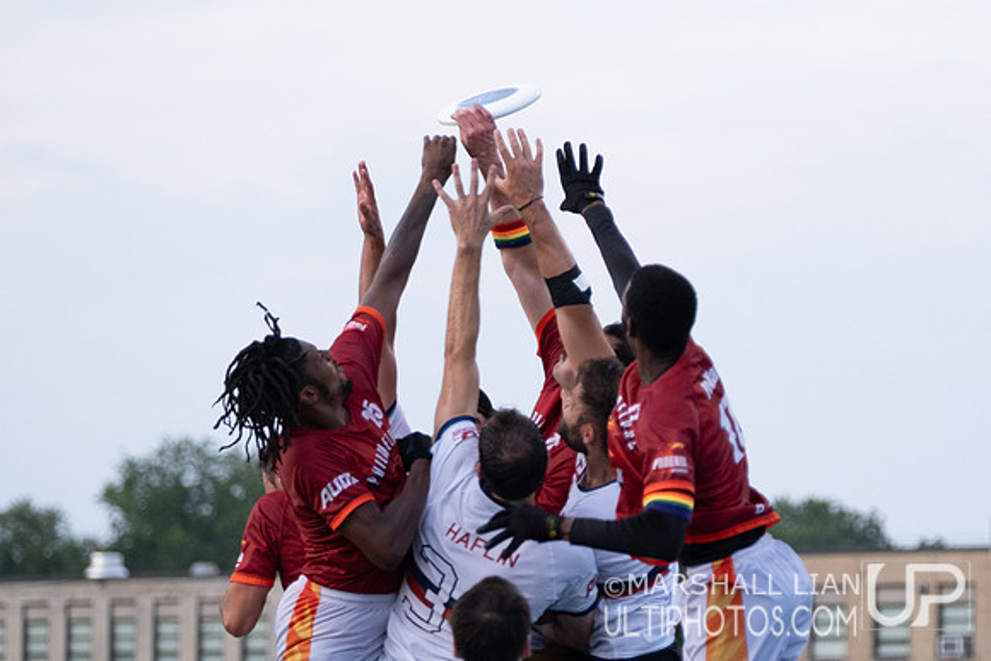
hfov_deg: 6.6
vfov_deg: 4.4
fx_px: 8584
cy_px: 404
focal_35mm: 312
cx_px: 667
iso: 1000
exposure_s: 1/1000
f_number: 2.8
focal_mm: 119.2
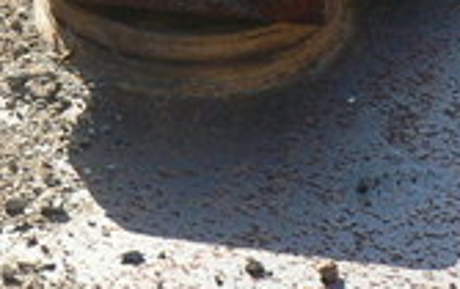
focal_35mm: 238
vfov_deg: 5.5
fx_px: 2989
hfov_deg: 8.8
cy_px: -66
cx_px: 171
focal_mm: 7.9
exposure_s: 1/125
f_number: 4
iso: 80
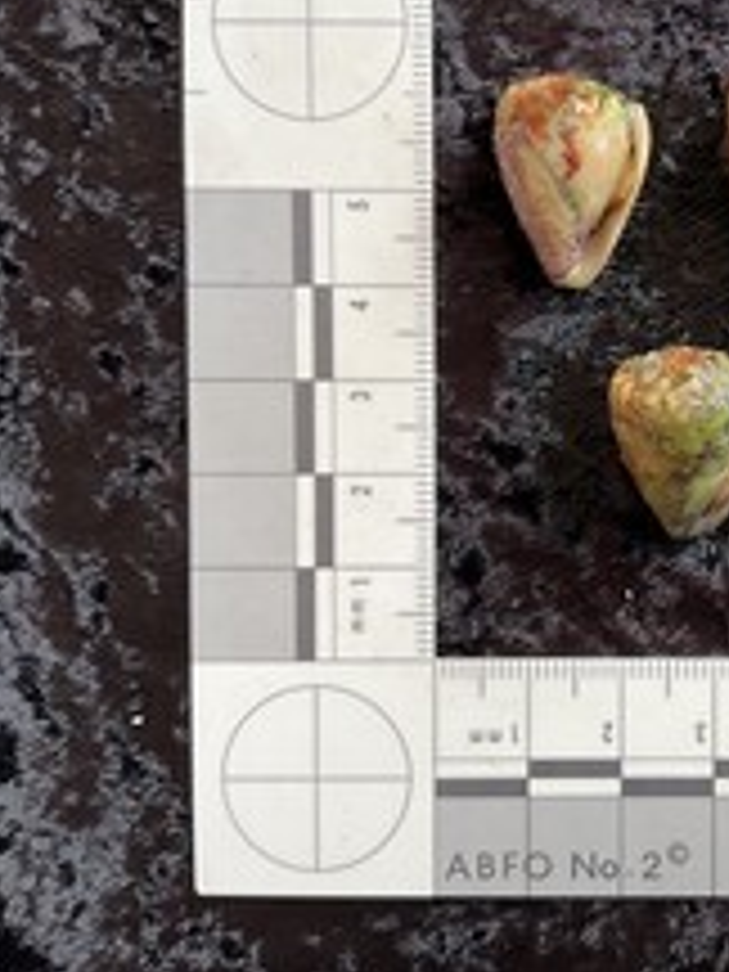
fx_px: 1320
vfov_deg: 40.3
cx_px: 698
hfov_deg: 29.2
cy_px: 394
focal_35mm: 47
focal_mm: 3
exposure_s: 1/120
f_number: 1.8
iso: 40
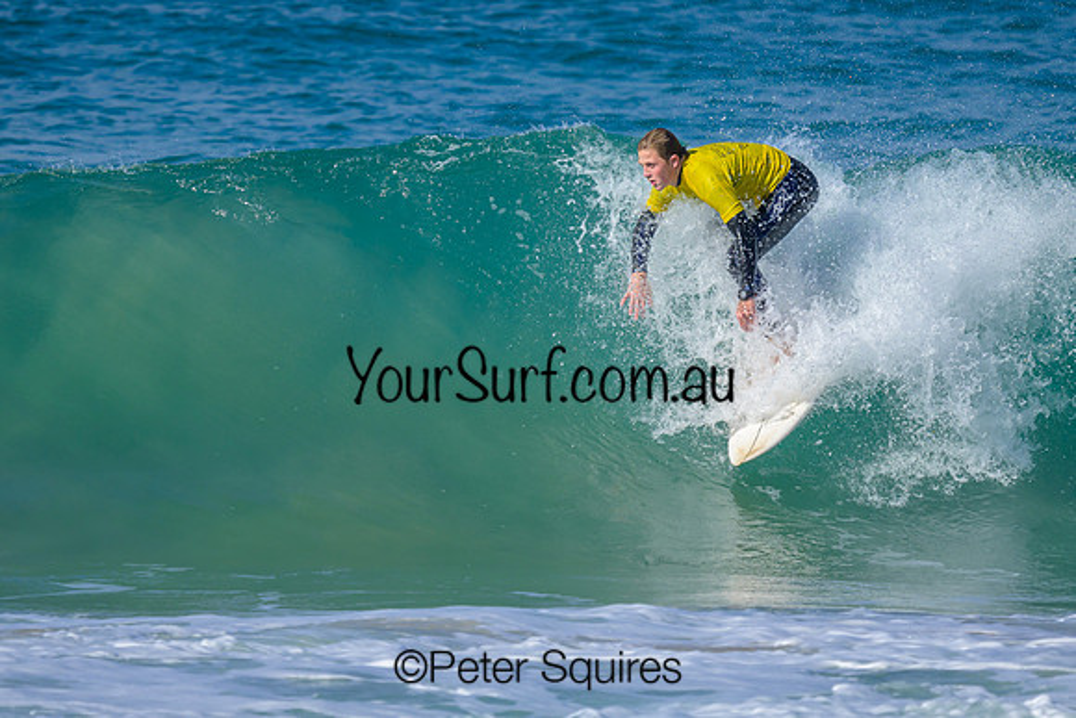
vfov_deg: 1.3
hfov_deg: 1.9
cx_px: 548
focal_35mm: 1098
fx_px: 32836
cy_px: 372
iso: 320
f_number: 6.3
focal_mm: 800
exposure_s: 1/2000
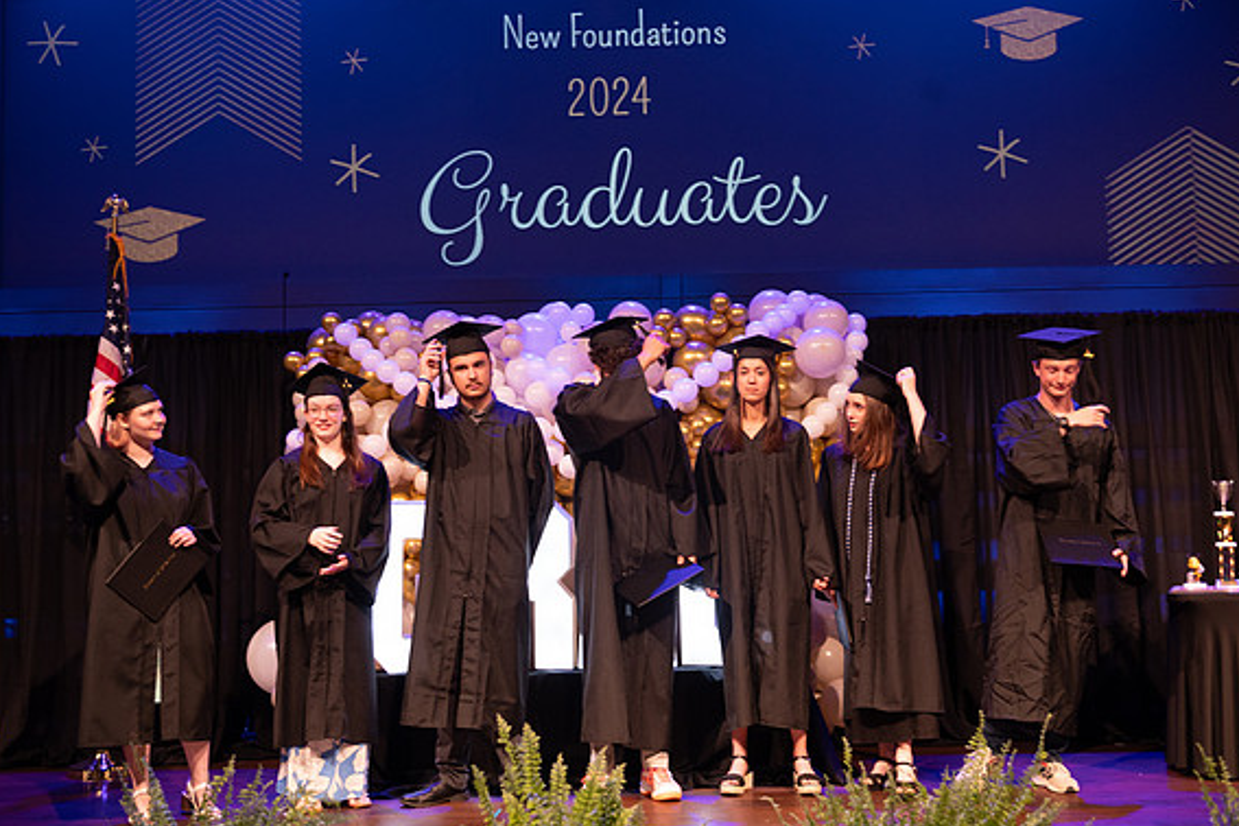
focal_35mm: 45
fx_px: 1549
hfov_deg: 43.6
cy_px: 416
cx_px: 629
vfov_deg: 29.9
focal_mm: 44
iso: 1600
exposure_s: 1/200
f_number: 4
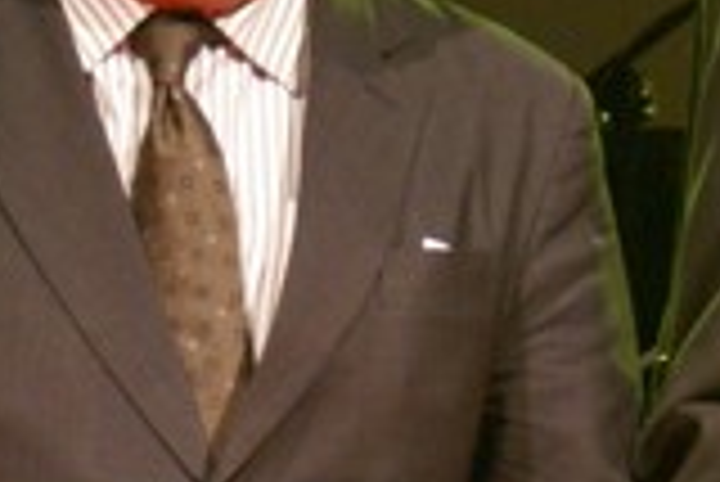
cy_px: 288
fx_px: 7867
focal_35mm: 393
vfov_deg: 3.5
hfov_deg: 5.2
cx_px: 536
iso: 800
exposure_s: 1/30
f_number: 5.6
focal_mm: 60
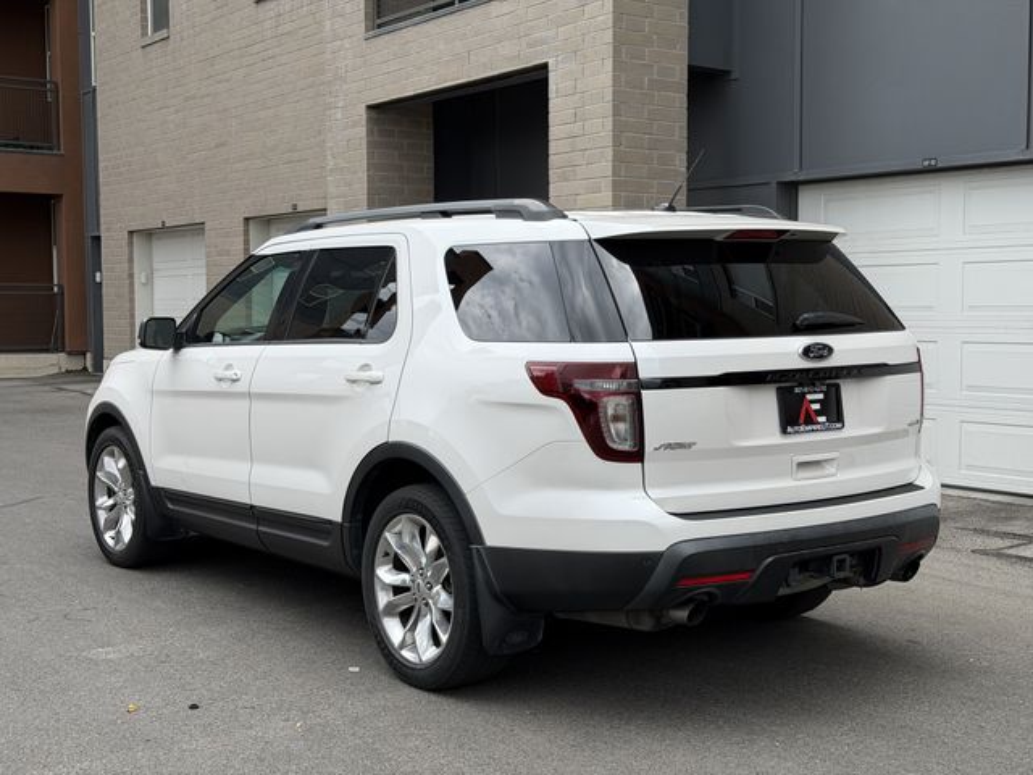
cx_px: 516
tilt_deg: -2.7
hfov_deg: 39.7
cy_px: 388
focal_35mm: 48
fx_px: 1432
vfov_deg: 30.3
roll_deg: +0.1
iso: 64
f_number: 1.78
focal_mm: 6.76
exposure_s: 1/1456
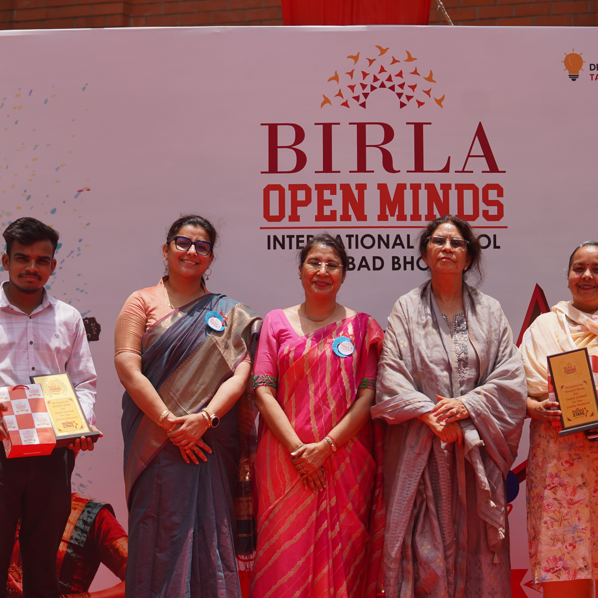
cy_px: 273
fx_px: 1935
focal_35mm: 99
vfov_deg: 17.6
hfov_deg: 17.6
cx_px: 322
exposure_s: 1/2000
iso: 100
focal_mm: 70
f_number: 2.8
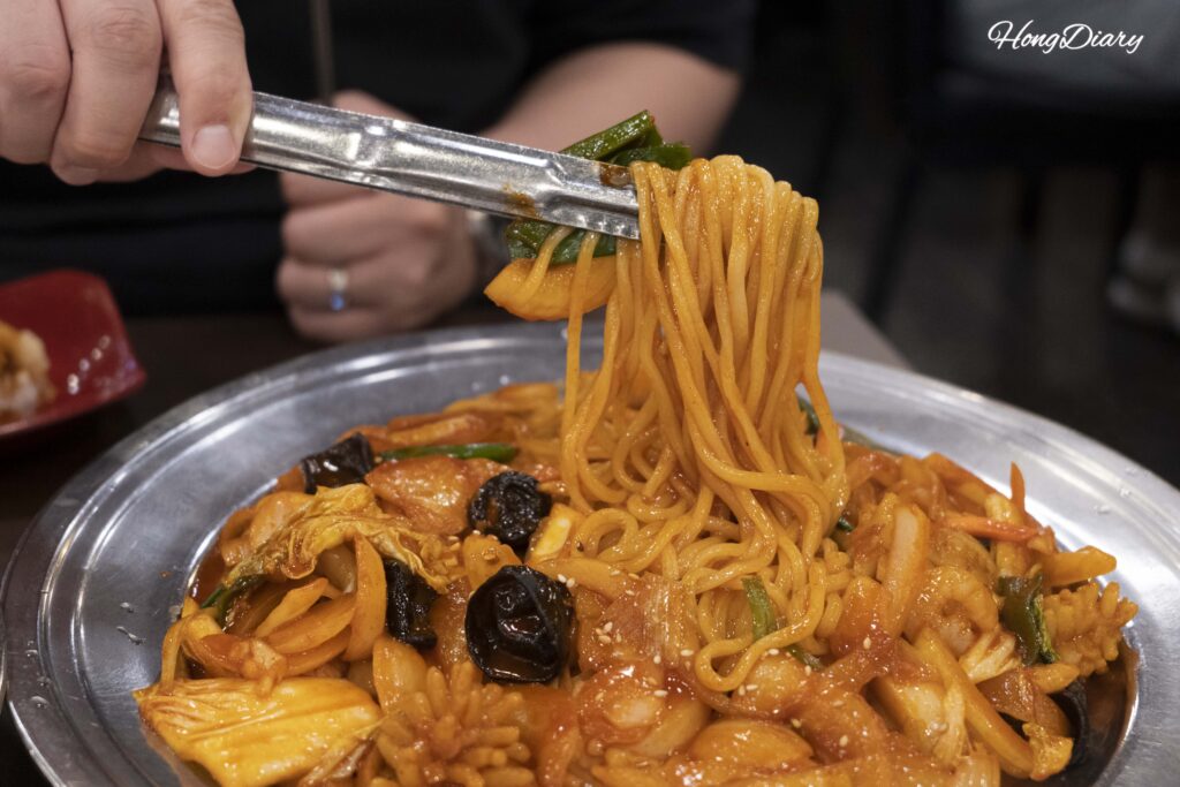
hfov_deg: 33.4
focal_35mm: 60
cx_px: 590
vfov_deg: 22.6
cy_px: 394
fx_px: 1967
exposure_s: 1/160
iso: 6400
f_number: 5.6
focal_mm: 60
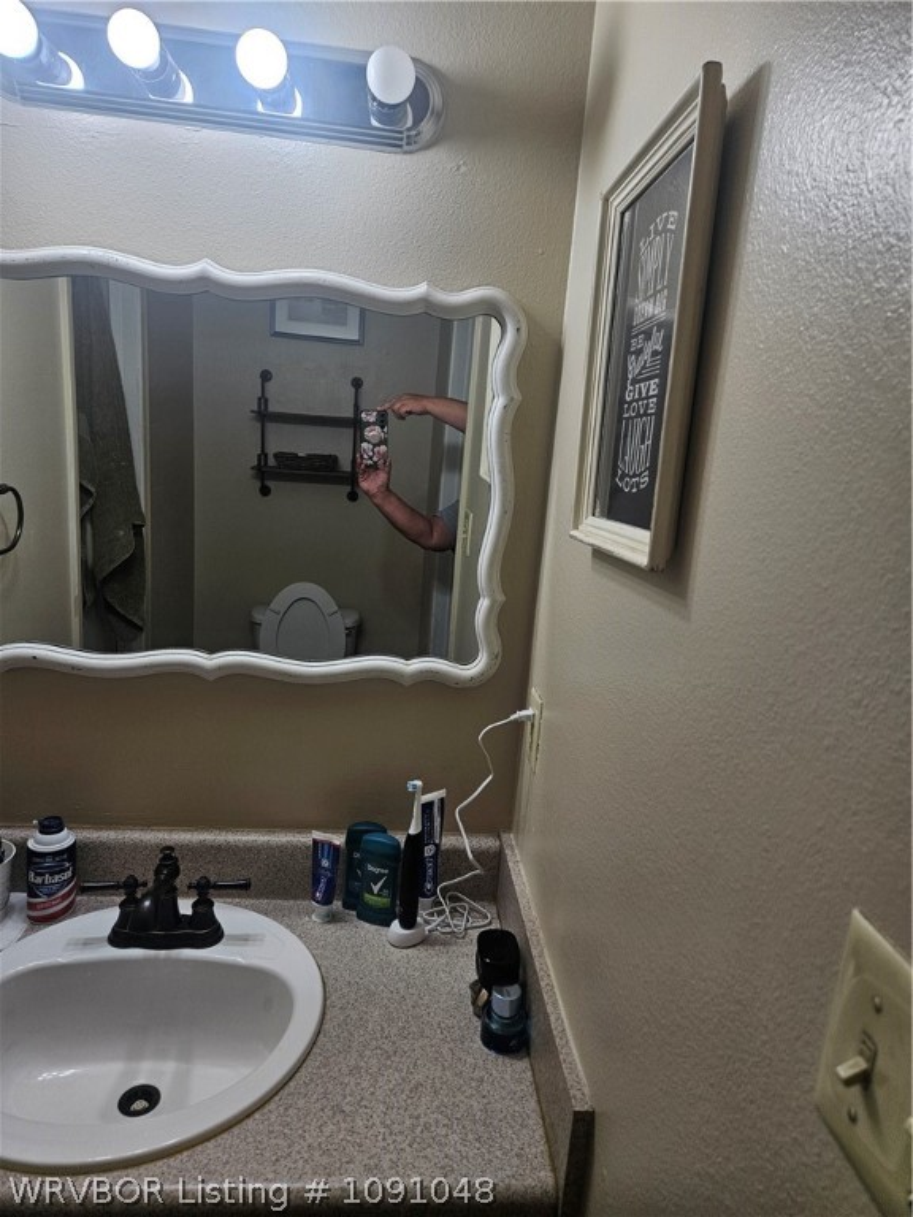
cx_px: 456
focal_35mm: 23
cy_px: 608
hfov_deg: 58.9
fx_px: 809
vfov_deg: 73.9
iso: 64
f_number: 1.8
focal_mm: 5.4
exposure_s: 1/120
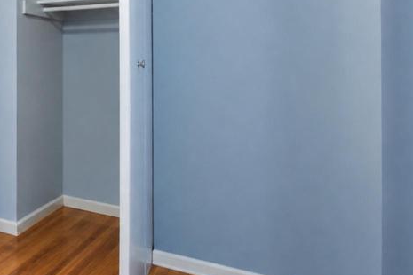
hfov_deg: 48.4
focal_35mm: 33
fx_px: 379
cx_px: 12
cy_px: 94
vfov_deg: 39.6
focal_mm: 10
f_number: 9
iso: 640
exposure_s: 1/3
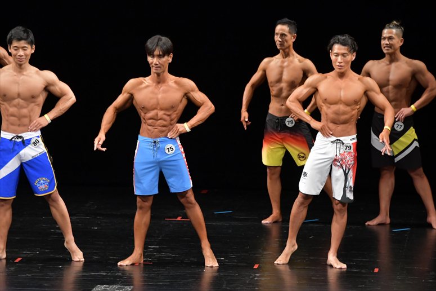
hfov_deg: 8.1
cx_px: 218
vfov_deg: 5.4
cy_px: 146
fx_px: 3087
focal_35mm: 255
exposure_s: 1/400
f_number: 5.6
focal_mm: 170
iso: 3200
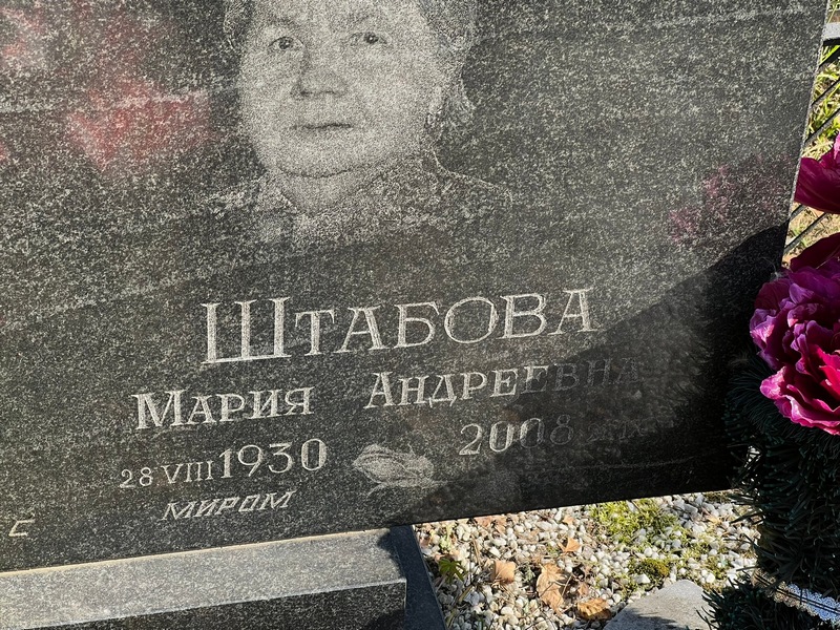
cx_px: 420
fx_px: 1869
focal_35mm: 77
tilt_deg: -34.7
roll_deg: -0.1
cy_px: 315
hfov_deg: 25.3
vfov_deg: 19.1
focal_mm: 9
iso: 32
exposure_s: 1/181
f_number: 2.8
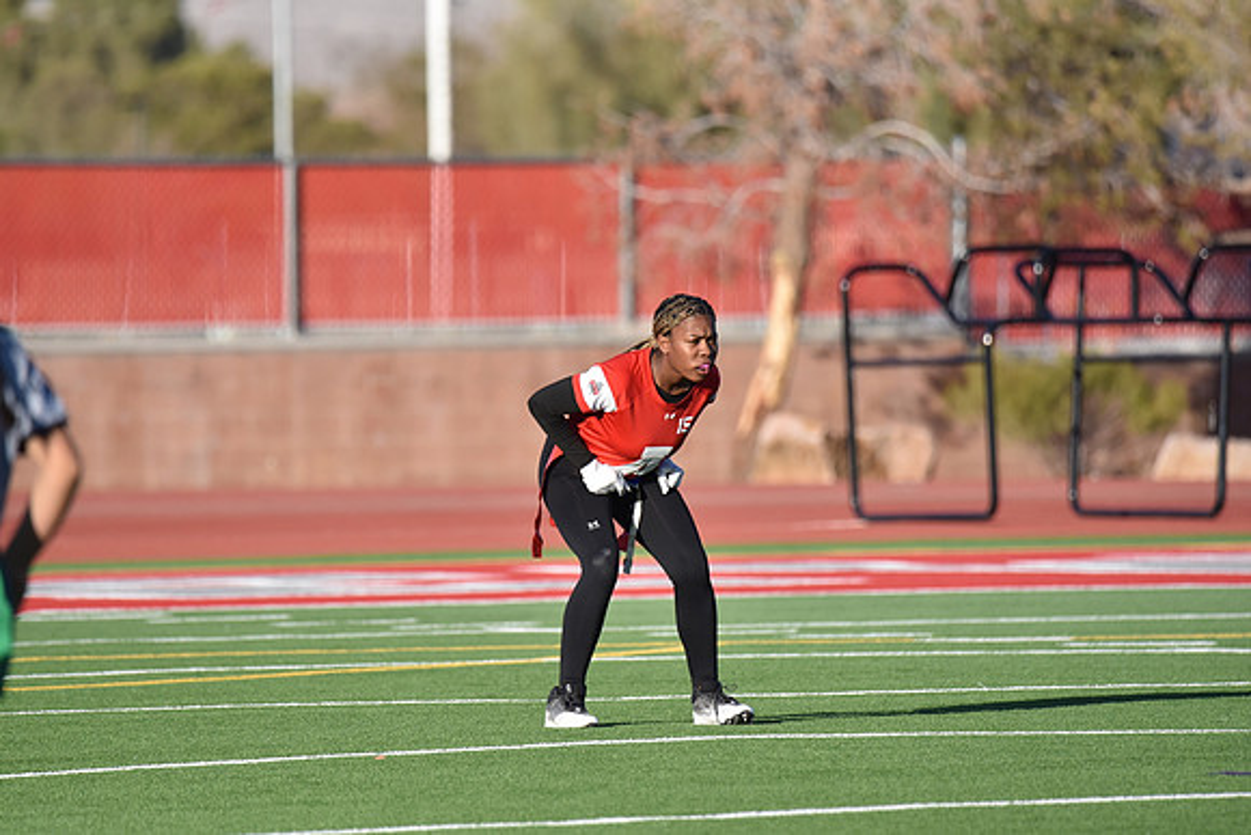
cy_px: 418
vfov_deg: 2.8
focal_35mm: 500
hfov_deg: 4.1
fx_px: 17378
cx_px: 626
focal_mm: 500
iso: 1100
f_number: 6.3
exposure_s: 1/4000
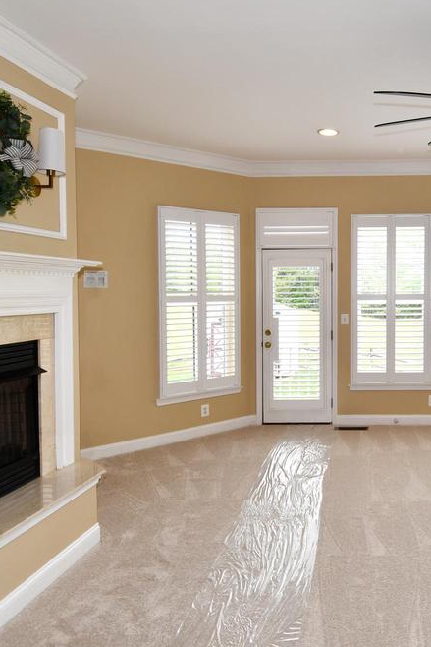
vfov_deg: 65.5
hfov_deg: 44.8
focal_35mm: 28
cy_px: 330
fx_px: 503
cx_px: 326
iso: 200
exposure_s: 1/100
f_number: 5
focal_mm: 12
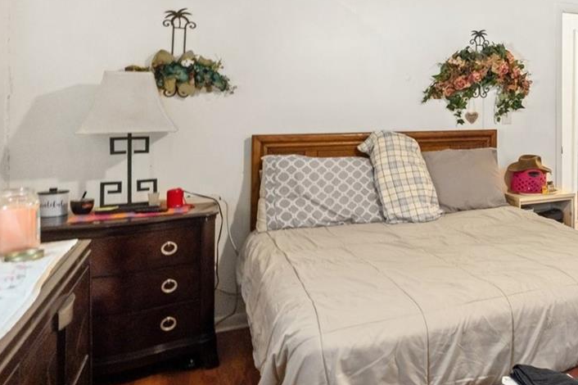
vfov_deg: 38.7
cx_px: 606
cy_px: 156
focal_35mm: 34
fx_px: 546
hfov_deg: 45.1
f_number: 7.1
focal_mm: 10
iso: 400
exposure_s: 1/3
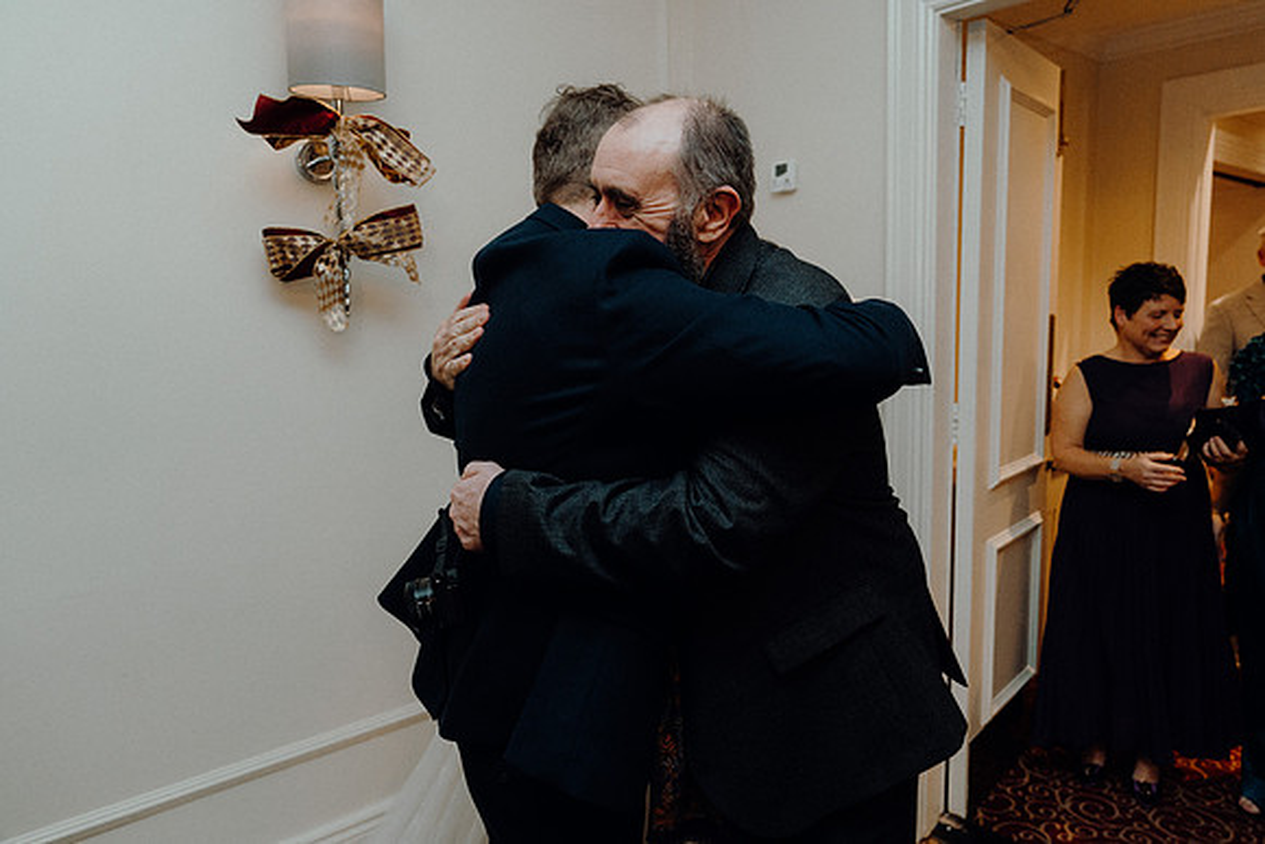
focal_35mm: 25
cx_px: 632
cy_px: 422
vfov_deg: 51.3
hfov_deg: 71.5
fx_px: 879
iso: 2500
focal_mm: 25
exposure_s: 1/200
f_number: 3.5
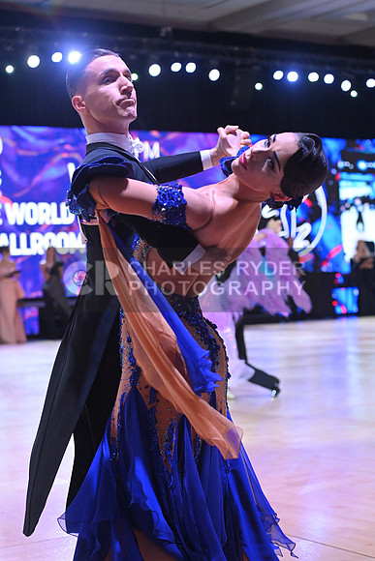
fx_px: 1093
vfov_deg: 28.8
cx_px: 188
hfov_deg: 19.5
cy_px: 280
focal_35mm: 70
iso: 4000
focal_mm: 70
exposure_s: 1/400
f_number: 5
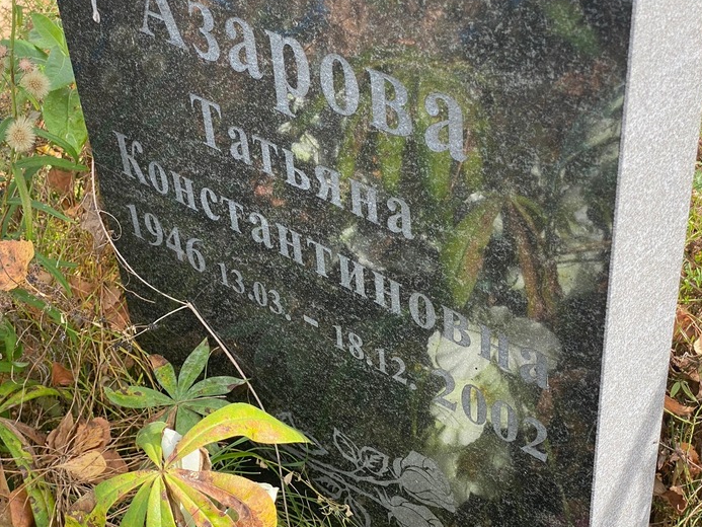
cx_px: 324
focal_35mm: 60
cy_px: 256
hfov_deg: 32.2
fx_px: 1217
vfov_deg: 24.4
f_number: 2
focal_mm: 6
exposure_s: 1/262
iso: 20
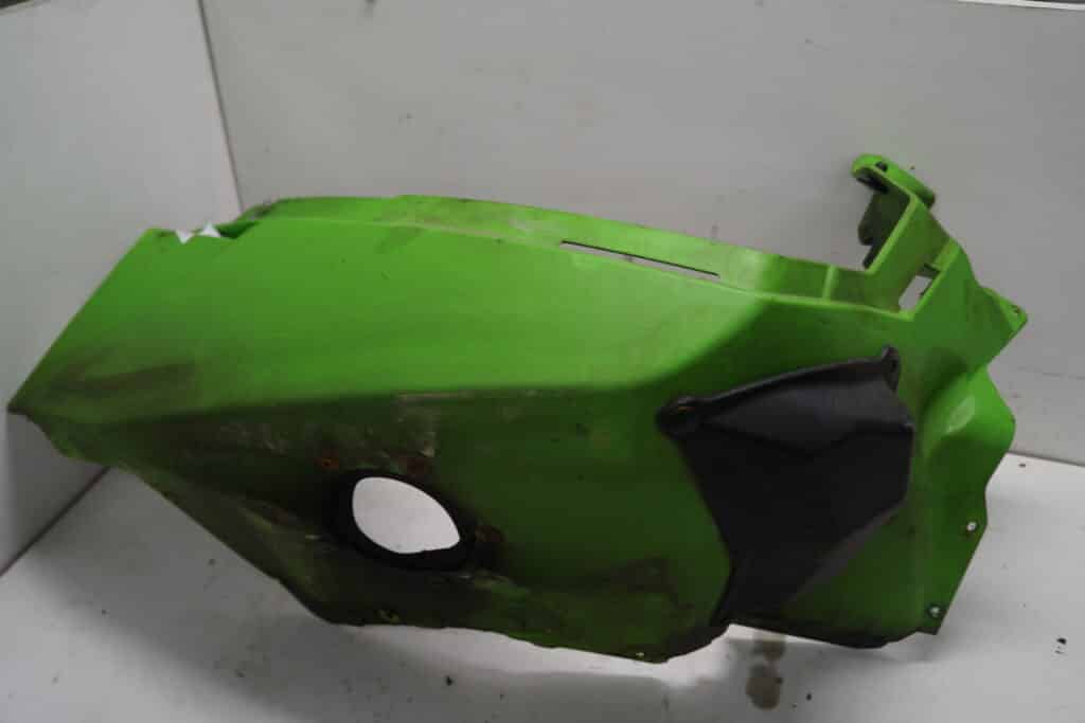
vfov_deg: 47.9
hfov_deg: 67.4
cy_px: 362
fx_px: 814
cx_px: 542
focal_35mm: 27
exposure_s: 1/60
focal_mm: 18
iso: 100
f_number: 3.5
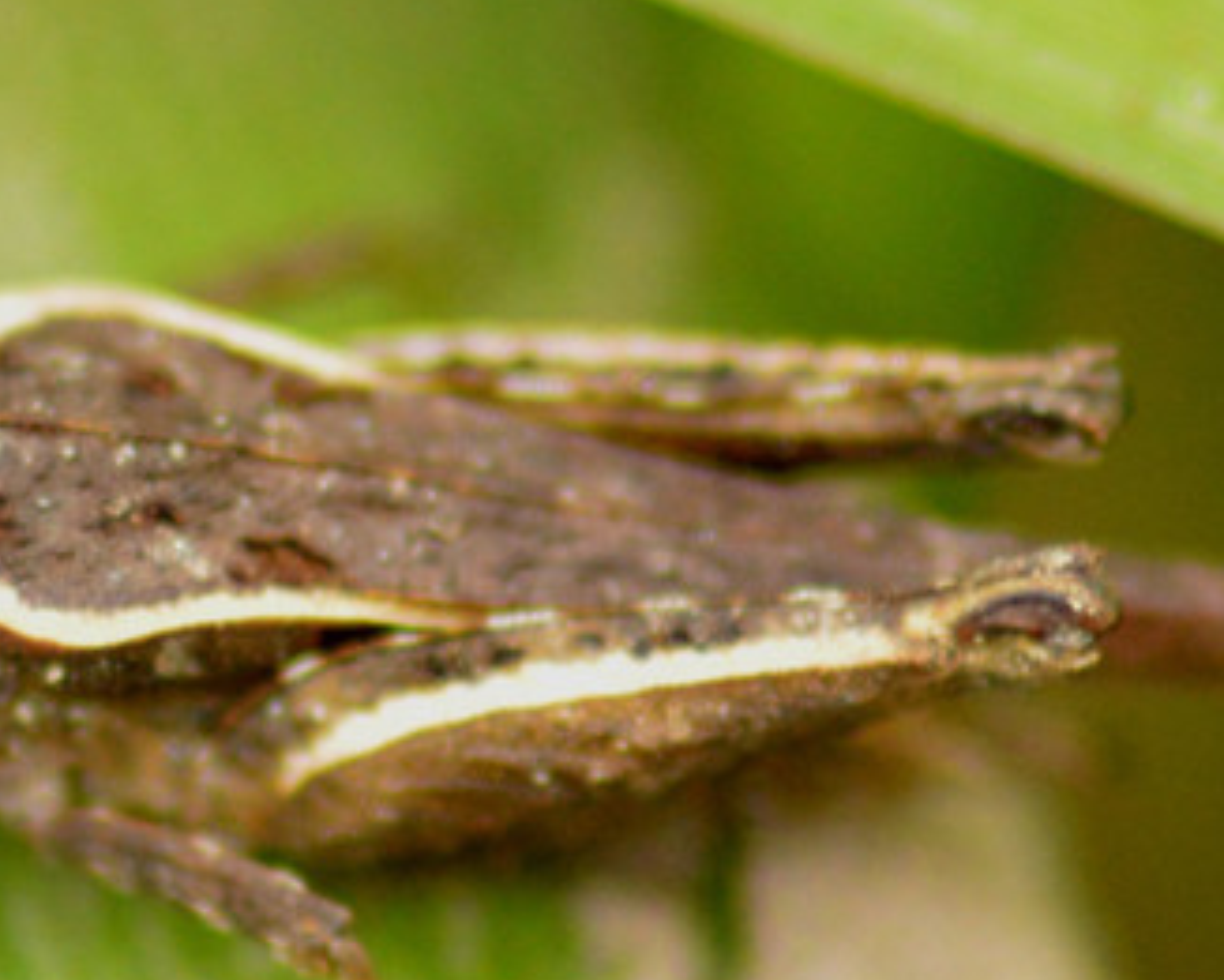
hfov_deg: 4.7
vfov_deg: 3.7
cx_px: 387
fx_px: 15038
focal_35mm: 415
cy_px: 522
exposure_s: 1/400
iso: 800
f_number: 4.5
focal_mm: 100
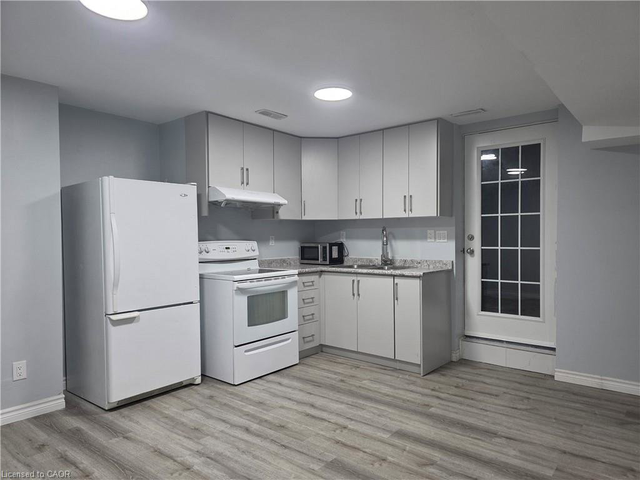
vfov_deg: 58.9
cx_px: 320
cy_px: 240
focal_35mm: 23
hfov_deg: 73.9
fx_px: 425
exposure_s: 1/120
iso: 250
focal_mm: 6.3
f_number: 1.7
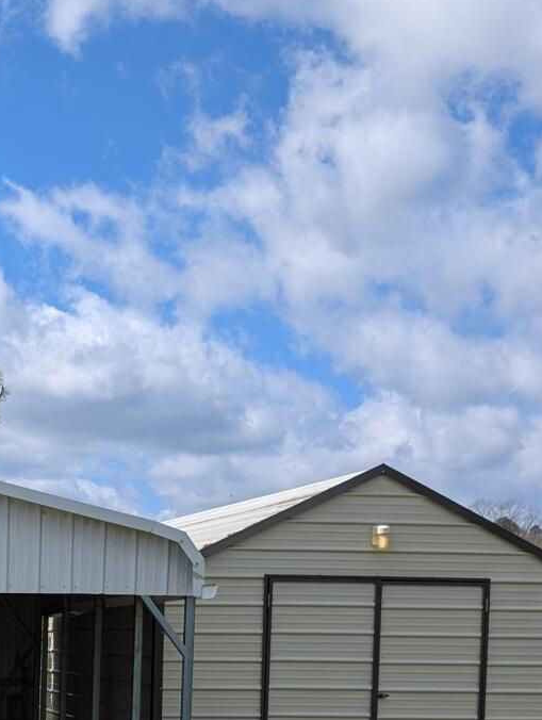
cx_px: -78
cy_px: 718
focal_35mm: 71
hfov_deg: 19.7
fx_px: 1479
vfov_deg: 26.0
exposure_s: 1/1653
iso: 20
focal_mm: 6.9
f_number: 1.68
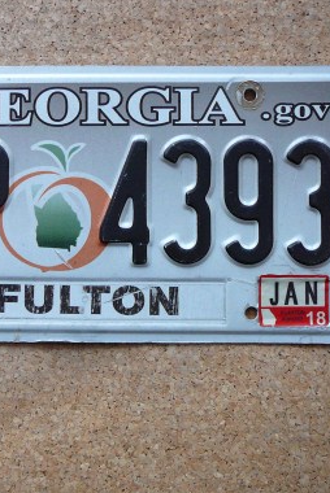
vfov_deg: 40.3
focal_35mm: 49
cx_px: 71
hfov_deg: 27.1
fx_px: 672
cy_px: 246
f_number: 2.8
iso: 200
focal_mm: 5.2
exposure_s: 1/15
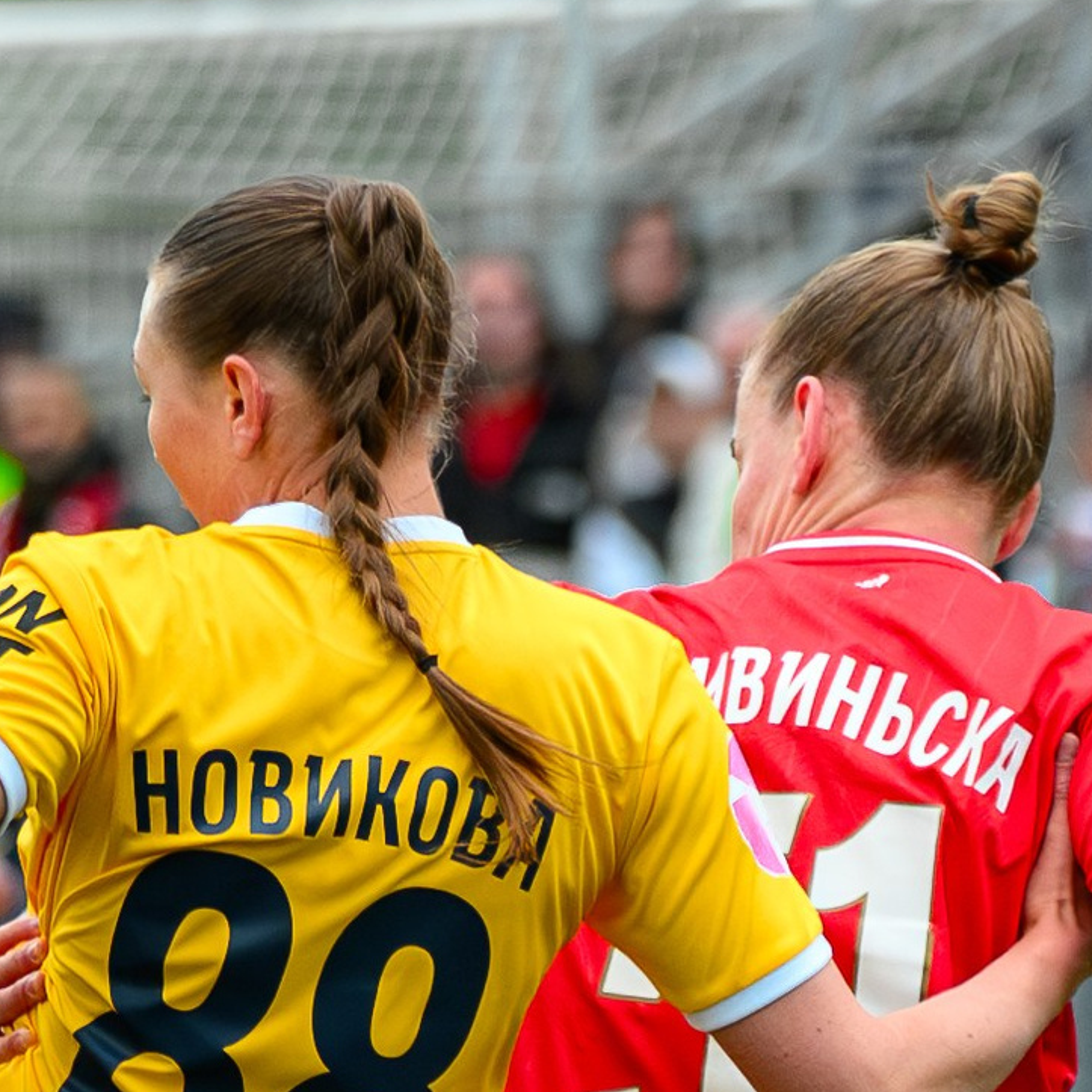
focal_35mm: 984
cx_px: -406
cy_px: 1604
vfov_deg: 1.8
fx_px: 35119
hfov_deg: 1.8
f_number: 3.5
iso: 1000
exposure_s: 1/5000
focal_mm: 140
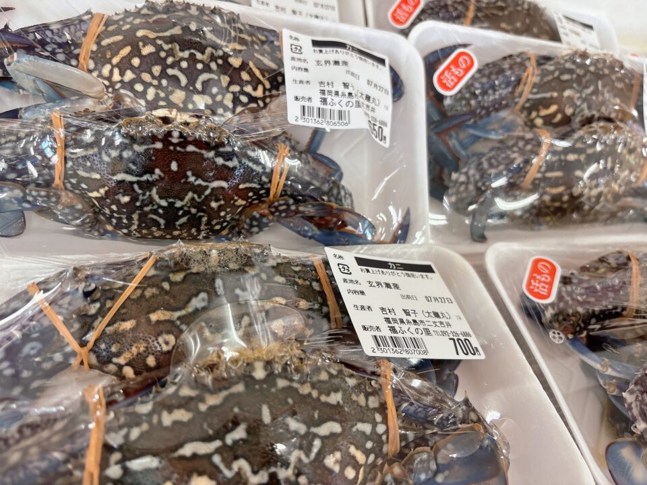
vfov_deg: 53.1
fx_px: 486
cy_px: 242
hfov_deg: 67.3
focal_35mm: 26
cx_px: 324
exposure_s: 1/60
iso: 100
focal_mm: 5.96
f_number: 1.6
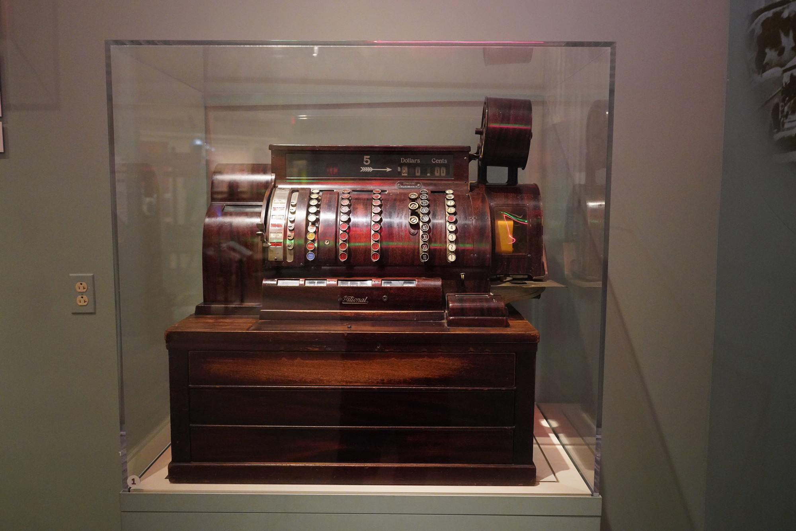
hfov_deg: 60.3
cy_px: 266
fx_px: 685
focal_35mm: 31
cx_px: 398
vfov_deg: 42.3
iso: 10000
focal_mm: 31
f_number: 5
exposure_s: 1/80
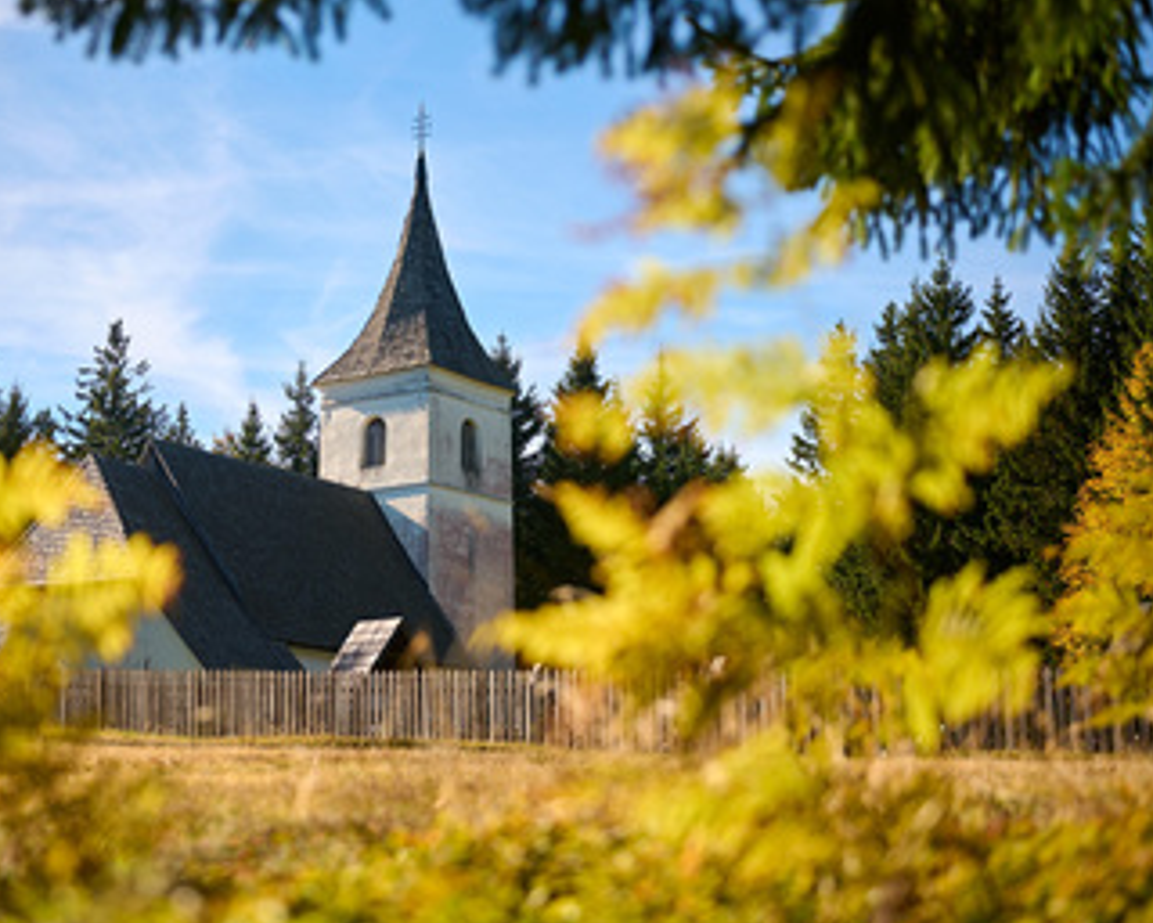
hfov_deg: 28.6
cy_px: 393
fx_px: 2252
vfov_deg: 23.1
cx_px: 414
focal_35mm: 66
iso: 64
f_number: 2.2
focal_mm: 50
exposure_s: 1/2500
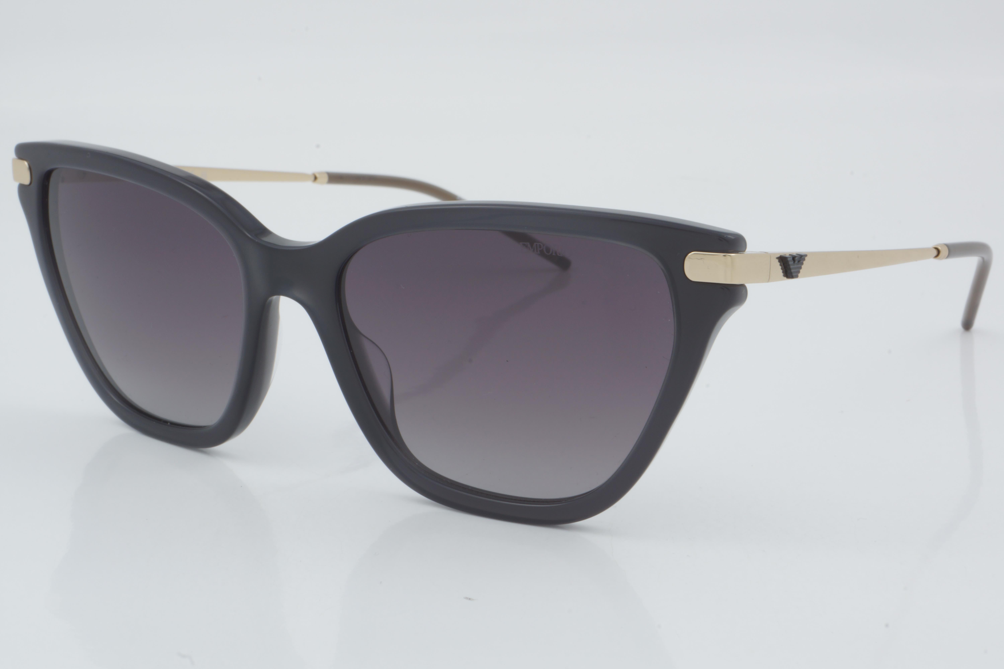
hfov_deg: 27.0
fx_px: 2092
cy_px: 334
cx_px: 502
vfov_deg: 18.2
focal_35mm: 75
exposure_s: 1/3
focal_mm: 50
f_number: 32
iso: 100
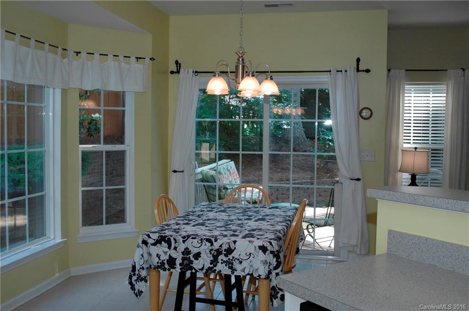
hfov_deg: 51.3
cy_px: 156
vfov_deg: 35.4
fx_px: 488
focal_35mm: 38
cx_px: 234
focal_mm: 25
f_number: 8
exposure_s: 1/100
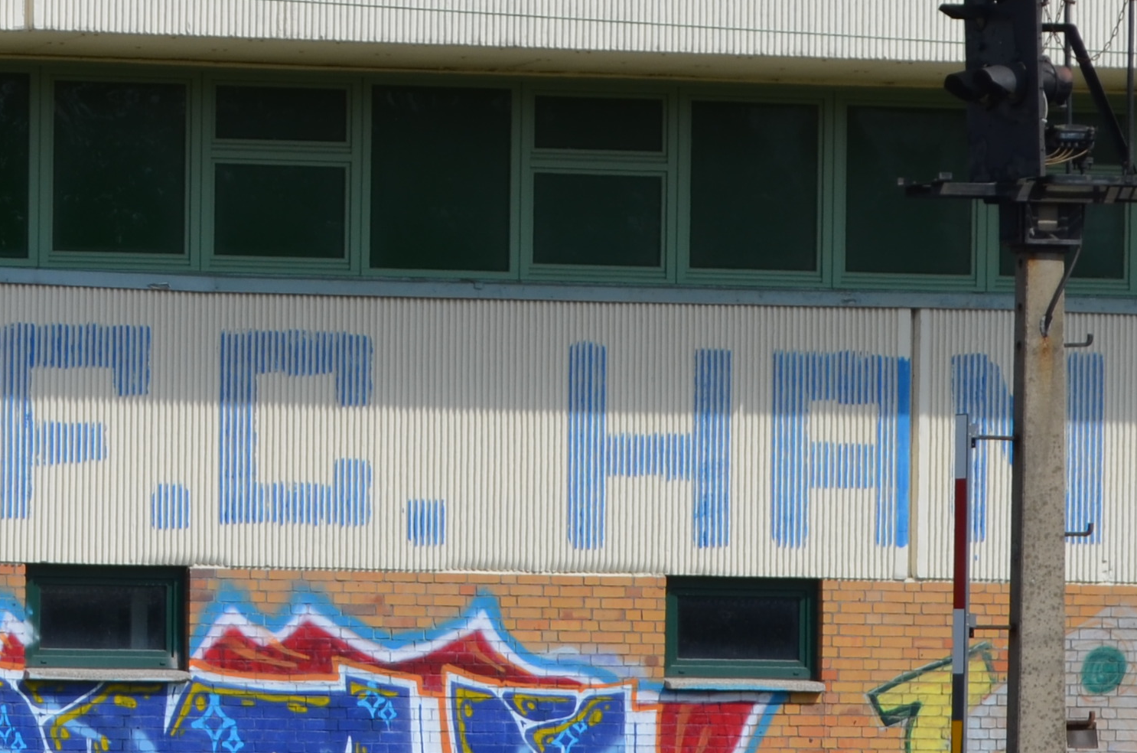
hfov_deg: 7.5
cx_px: -323
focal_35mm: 274
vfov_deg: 5.0
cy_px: 691
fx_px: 8625
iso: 100
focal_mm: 55
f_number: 9
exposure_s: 1/320
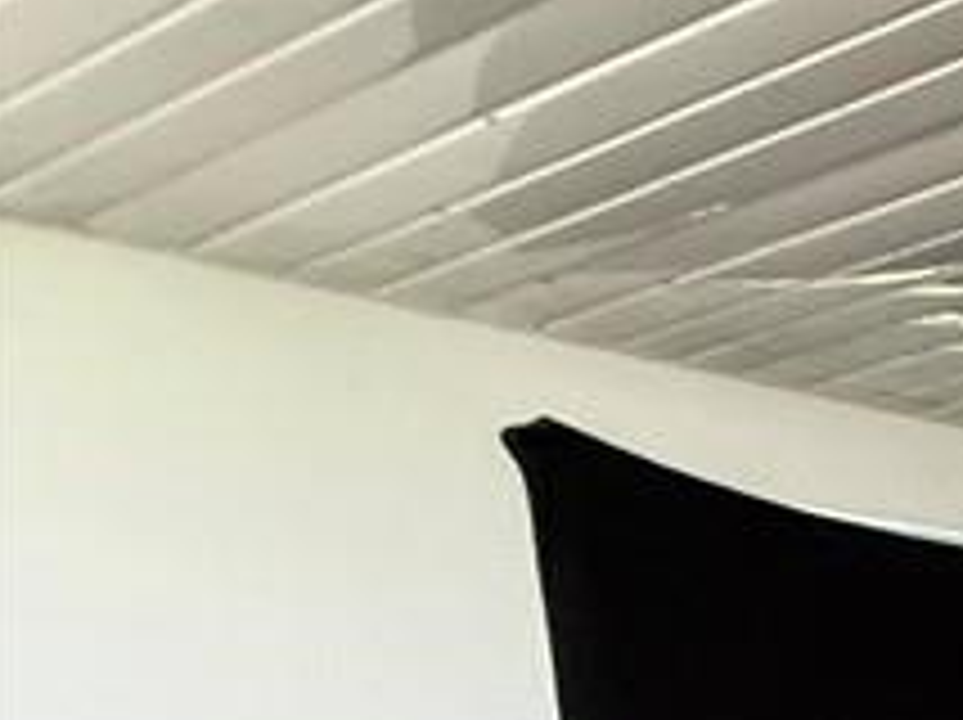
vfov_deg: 19.2
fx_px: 1862
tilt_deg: -5.6
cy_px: 1076
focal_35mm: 67
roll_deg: +1.3
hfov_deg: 15.4
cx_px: 2290
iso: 500
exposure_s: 1/60
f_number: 2.2
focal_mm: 2.22
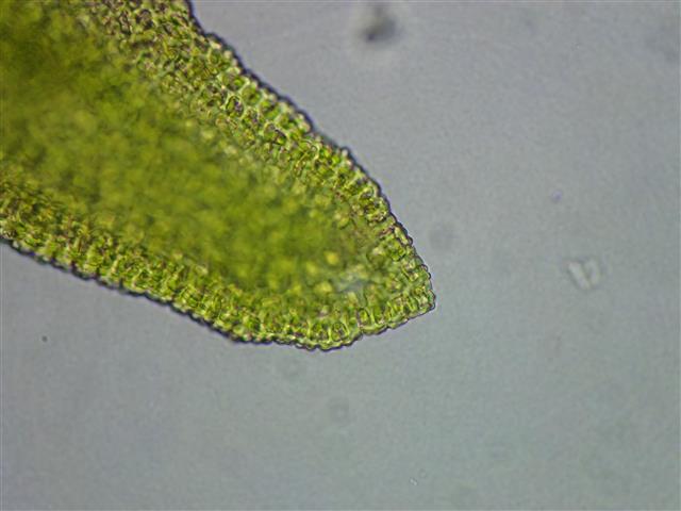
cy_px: 256
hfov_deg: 27.8
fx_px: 1377
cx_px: 340
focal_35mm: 70
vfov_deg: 21.0
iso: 800
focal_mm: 12.6
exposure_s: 1/40
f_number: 4
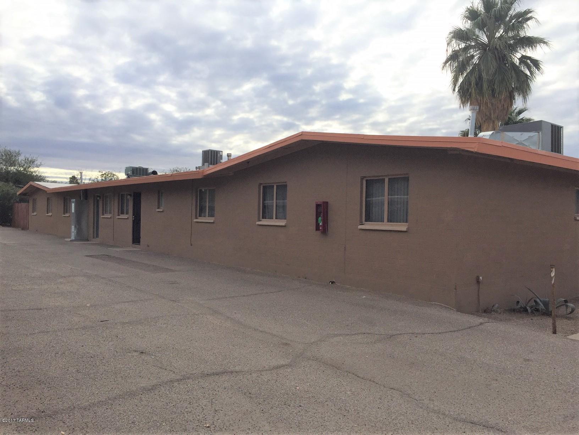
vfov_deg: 48.2
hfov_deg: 61.7
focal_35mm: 29
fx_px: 485
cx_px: 290
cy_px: 218
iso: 32
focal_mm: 4.15
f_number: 2.2
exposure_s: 1/2326
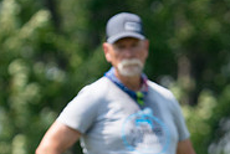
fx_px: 8005
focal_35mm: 1251
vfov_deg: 1.1
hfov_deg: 1.6
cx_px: 210
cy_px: 234
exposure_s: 1/4000
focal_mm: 400
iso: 1600
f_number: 6.3
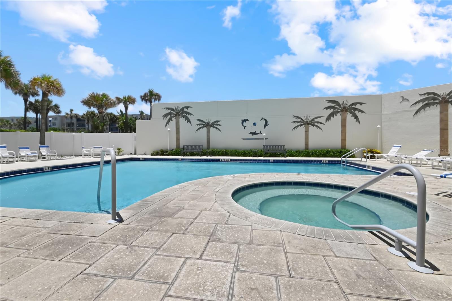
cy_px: 150
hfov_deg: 100.4
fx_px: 188
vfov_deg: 77.3
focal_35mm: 15
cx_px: 226
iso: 1000
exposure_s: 1/1250
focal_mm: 10
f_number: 20
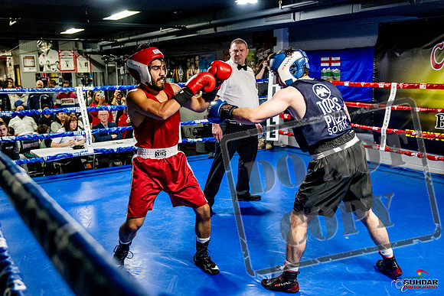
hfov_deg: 53.1
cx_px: 222
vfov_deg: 36.9
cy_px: 148
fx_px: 444
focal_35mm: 36
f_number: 2.8
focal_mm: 24
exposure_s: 1/800
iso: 5000
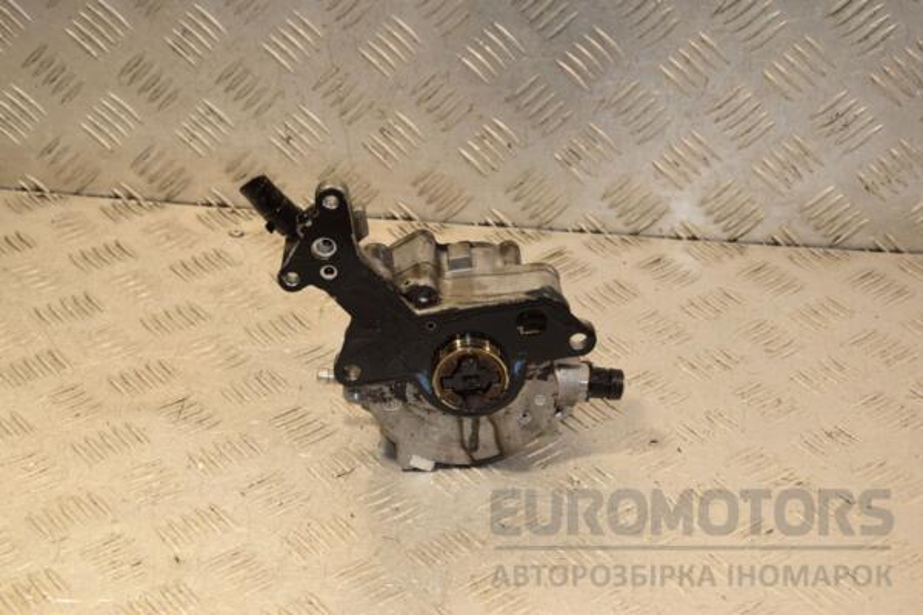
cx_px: 462
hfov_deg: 28.1
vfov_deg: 18.9
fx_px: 1846
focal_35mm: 72
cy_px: 308
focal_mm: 48
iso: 800
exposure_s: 1/200
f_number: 8
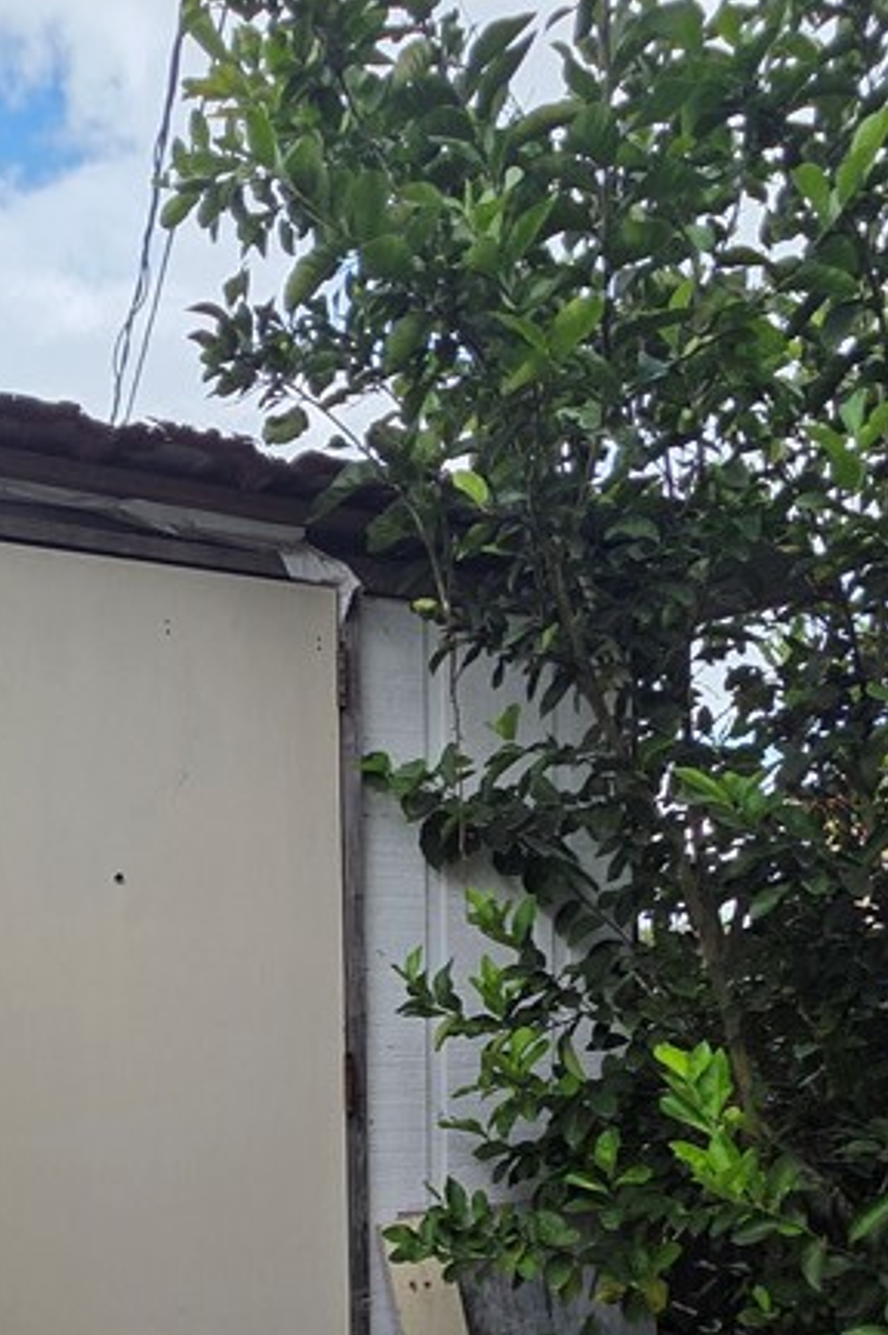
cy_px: 1085
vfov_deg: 54.4
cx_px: 426
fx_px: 1186
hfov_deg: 41.0
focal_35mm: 32
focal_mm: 2.2
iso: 40
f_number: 1.9
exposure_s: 1/1036
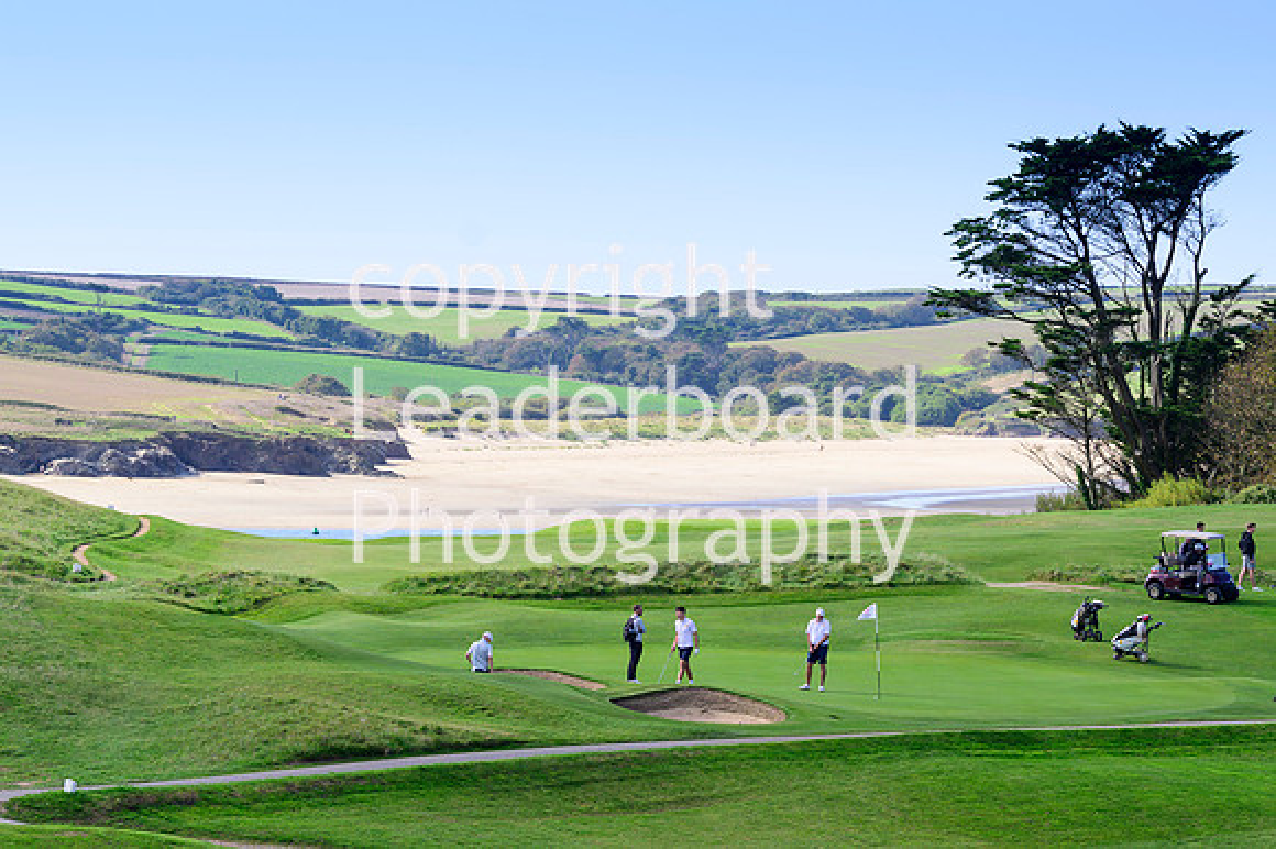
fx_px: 6624
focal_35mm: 187
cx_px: 638
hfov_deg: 11.0
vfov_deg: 7.3
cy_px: 424
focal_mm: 125
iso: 125
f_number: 5.6
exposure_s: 1/400
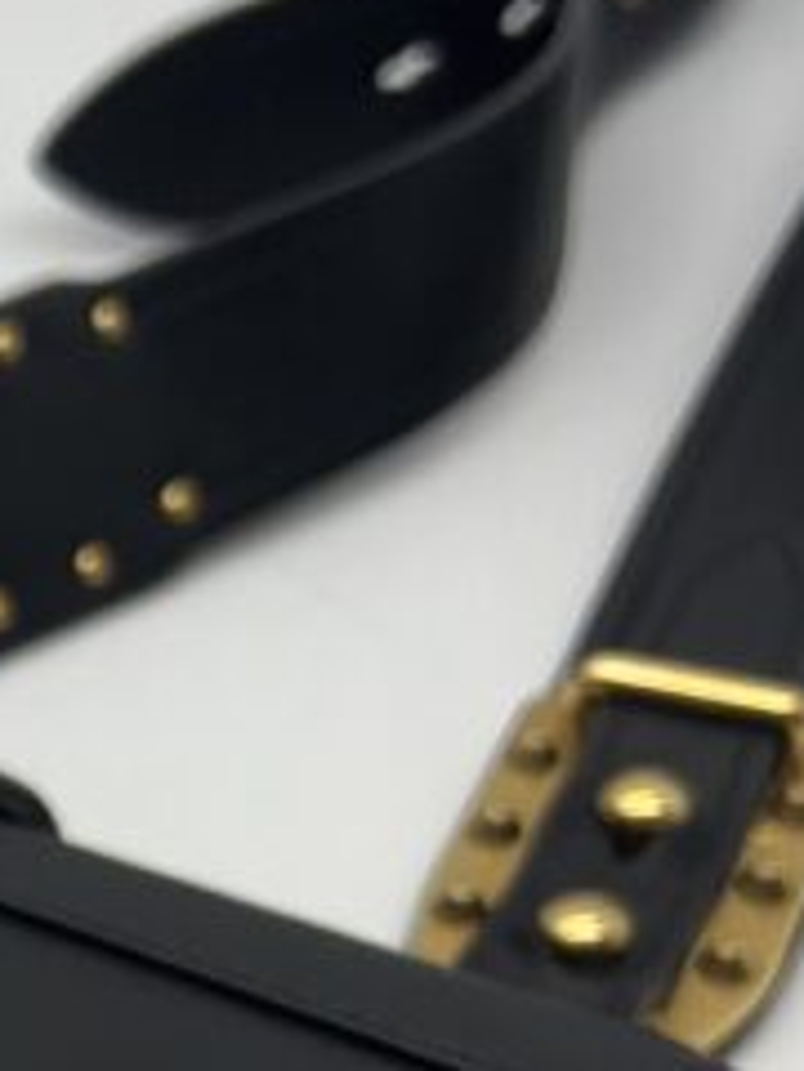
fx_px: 3437
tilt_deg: -41.9
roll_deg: +5.8
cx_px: -612
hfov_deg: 12.3
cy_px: 1397
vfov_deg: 16.7
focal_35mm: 111
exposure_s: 1/279
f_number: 1.5
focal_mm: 5.7
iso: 40
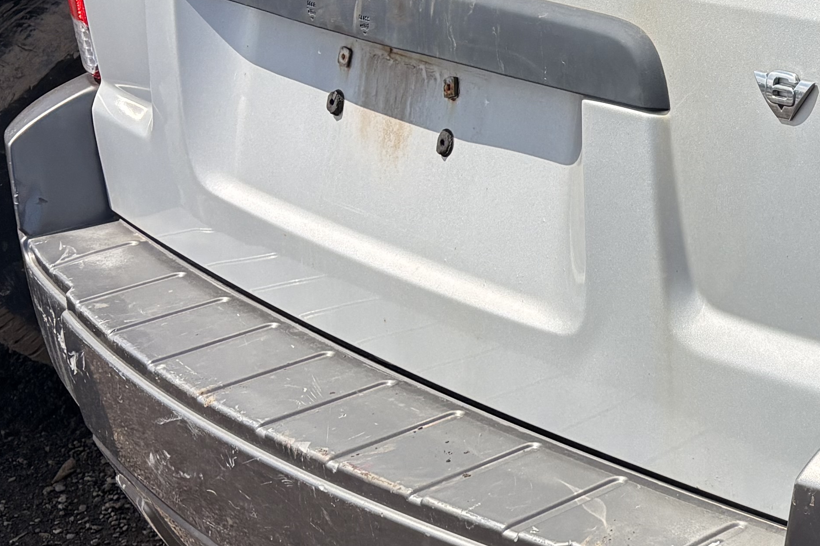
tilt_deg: -11.7
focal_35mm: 82
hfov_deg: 21.8
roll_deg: -3.1
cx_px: 1126
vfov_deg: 16.5
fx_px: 1868
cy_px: 72
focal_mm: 5.96
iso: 64
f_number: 1.6
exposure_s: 1/2747
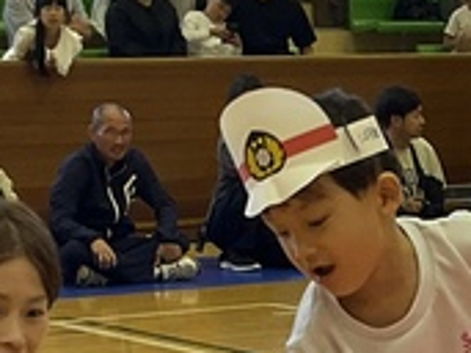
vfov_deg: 8.6
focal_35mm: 170
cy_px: 469
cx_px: 435
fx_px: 2311
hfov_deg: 11.6
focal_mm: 3
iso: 40
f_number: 1.8
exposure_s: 1/122
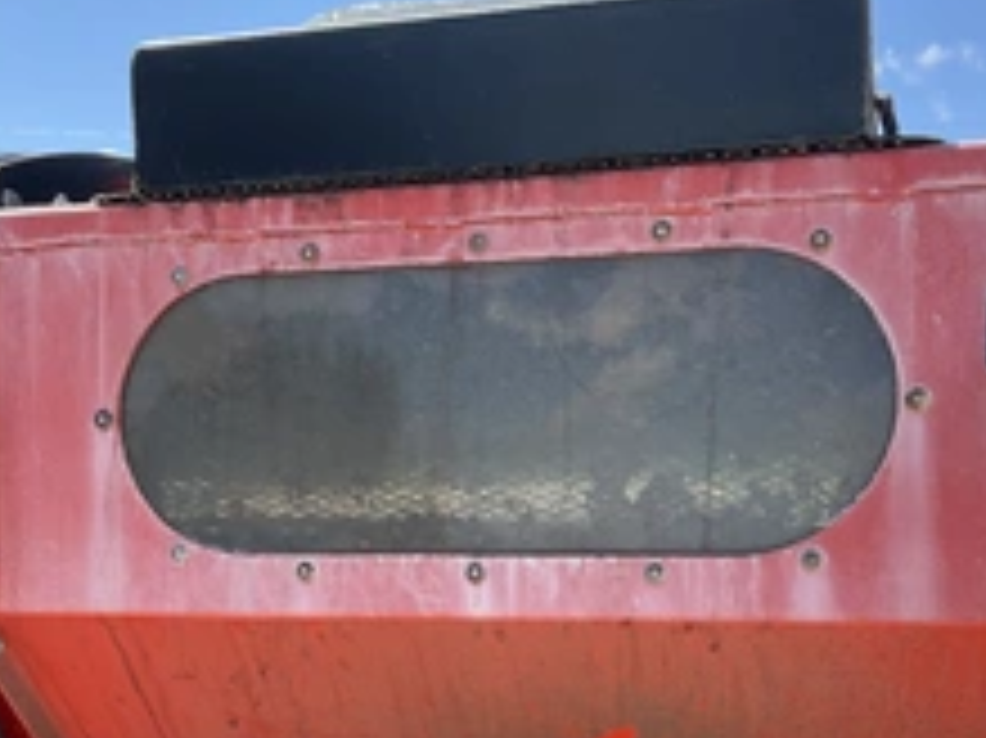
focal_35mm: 53
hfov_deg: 36.1
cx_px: 437
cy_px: 603
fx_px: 1509
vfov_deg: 26.9
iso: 25
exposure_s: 1/340
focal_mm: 3
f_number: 1.8
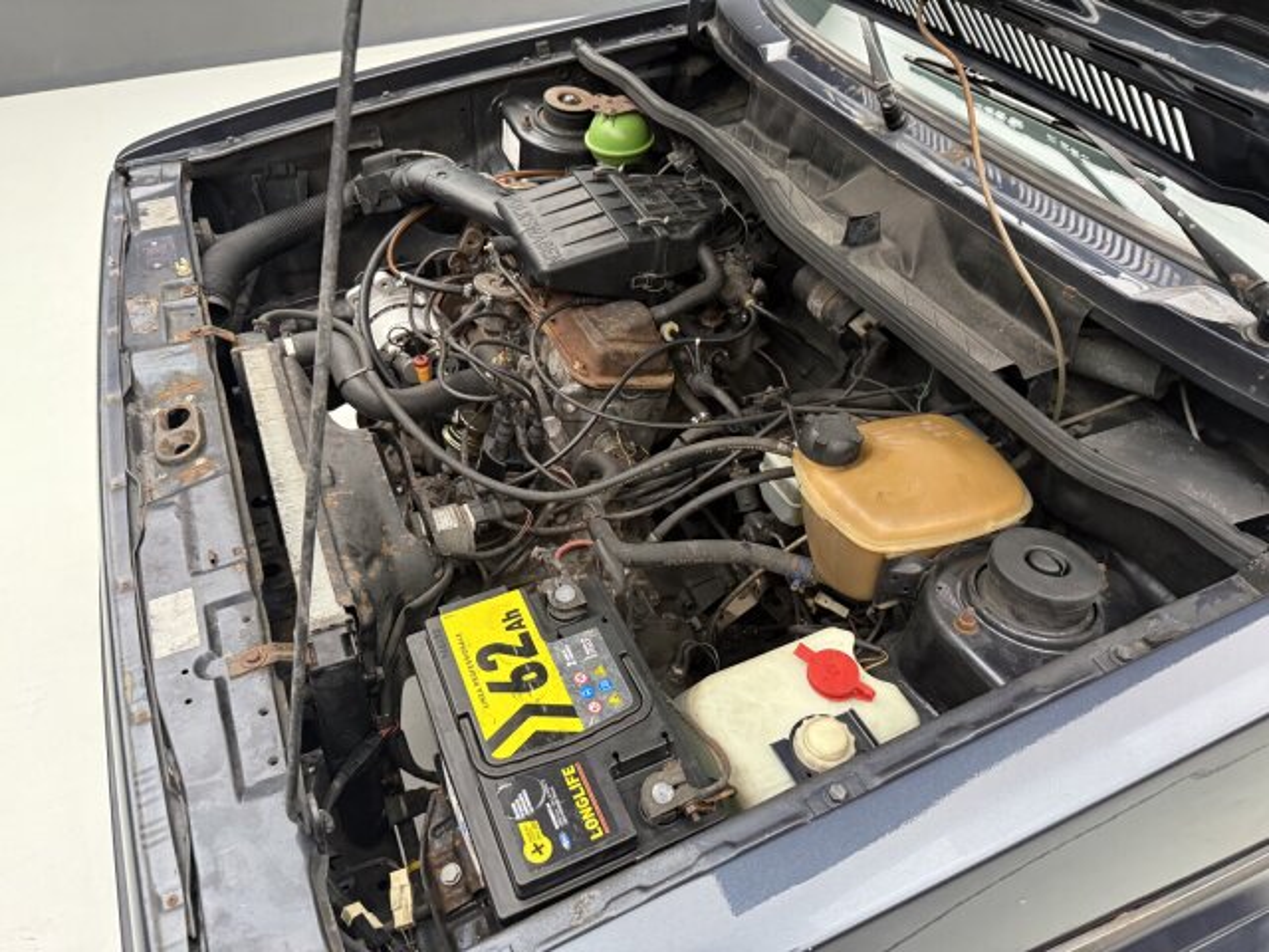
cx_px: 634
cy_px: 476
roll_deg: -2.6
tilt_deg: -39.1
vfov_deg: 56.8
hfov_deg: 71.6
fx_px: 880
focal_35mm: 24
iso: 400
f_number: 1.78
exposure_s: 1/60
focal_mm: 6.76
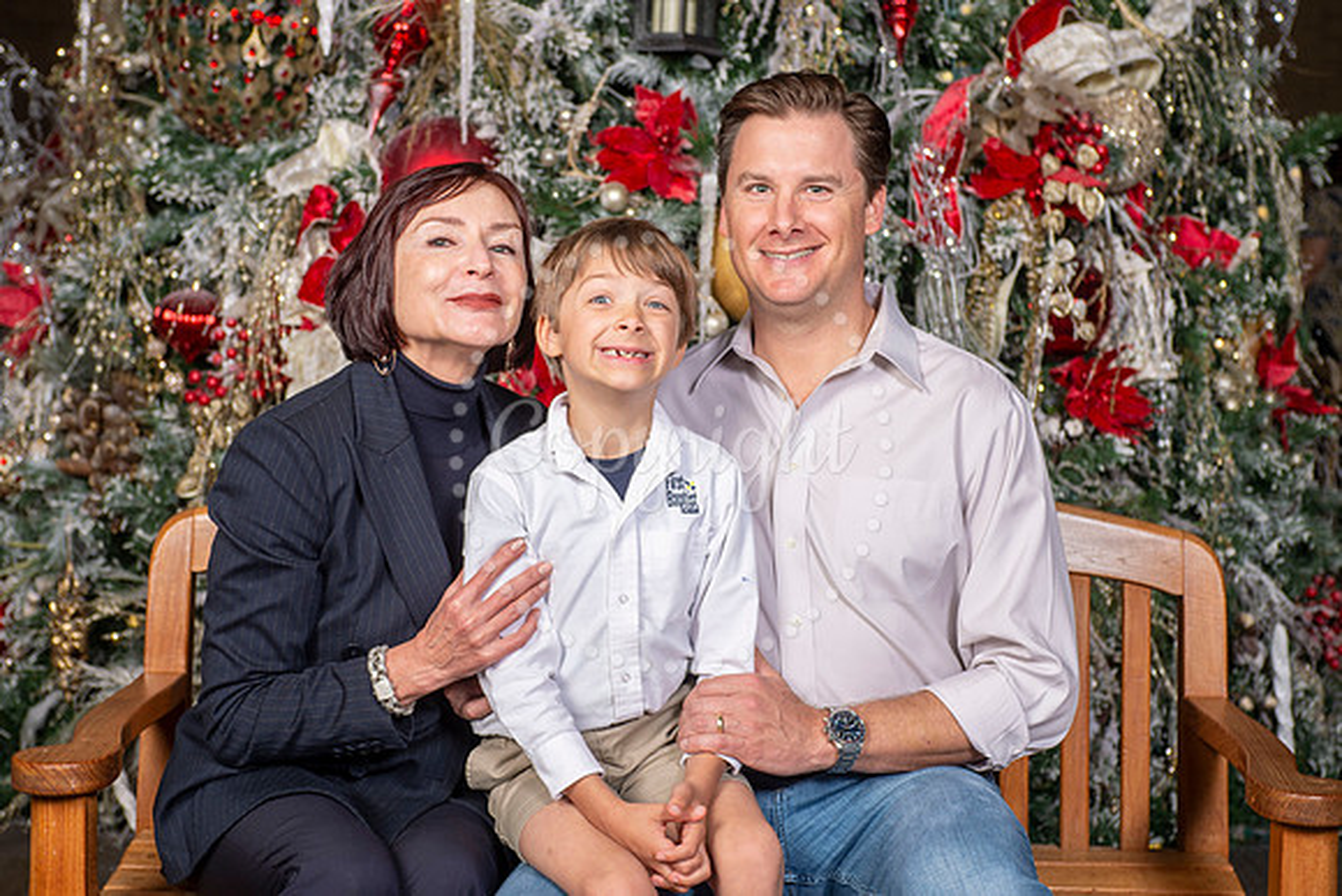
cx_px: 661
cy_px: 441
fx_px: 2457
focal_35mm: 66
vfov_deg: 20.7
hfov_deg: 30.6
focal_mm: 60
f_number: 7.1
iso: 160
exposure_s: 1/125
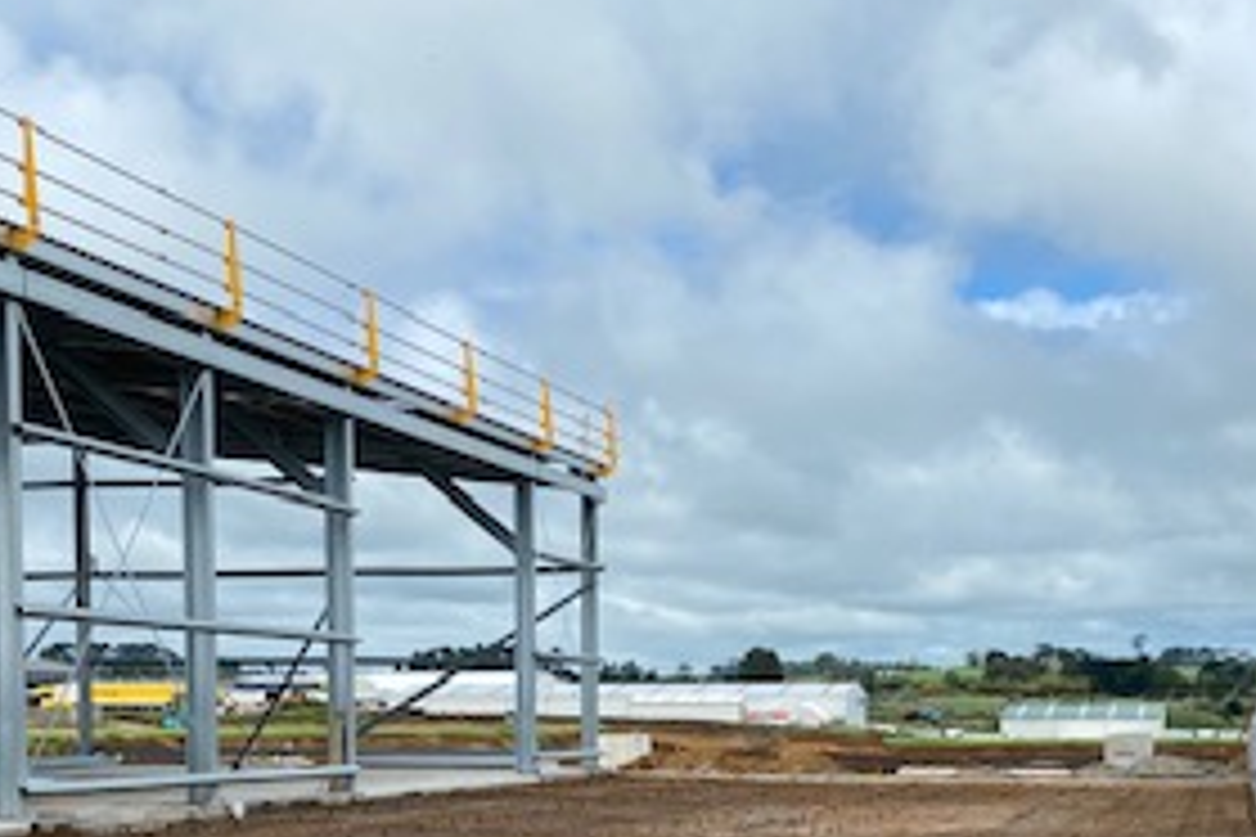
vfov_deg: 21.1
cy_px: 864
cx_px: 666
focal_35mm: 62
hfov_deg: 32.4
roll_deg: -0.5
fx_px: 2163
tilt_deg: -4.4
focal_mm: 4.25
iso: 32
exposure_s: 1/3846
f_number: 1.8
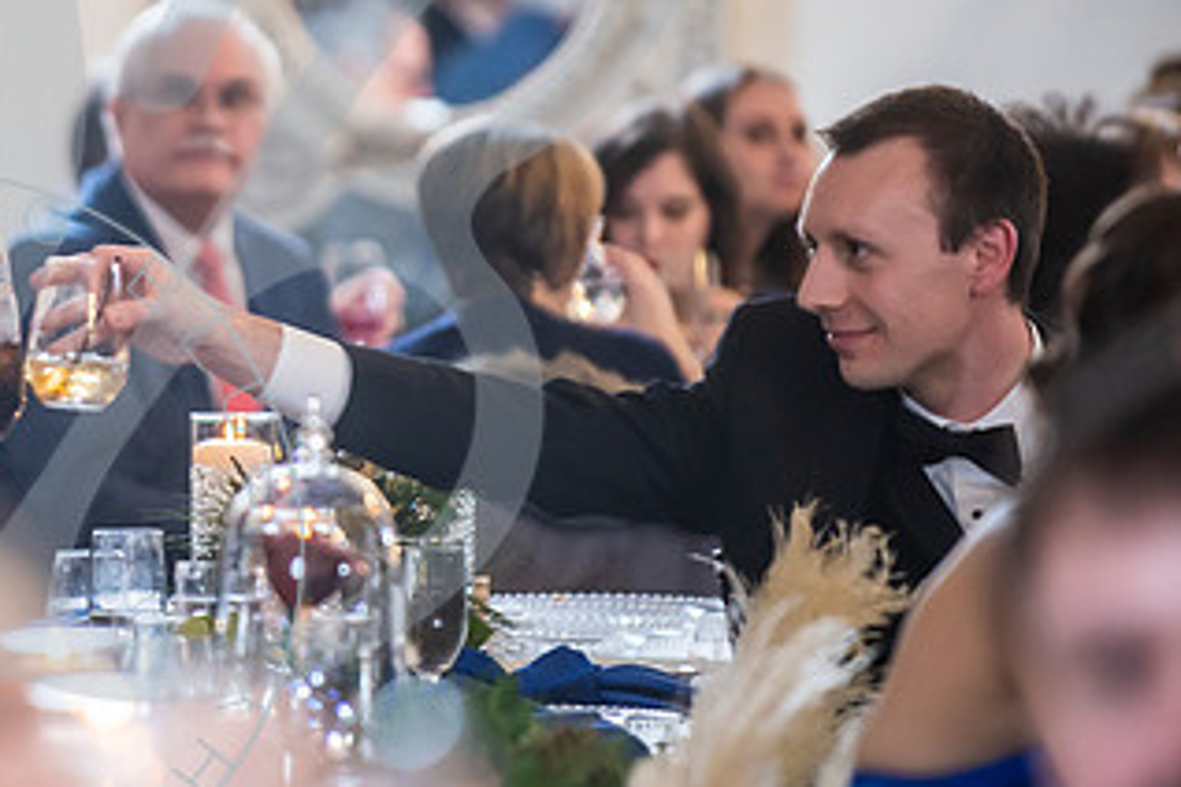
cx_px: 79
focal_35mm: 383
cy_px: 240
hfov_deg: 5.4
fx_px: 12564
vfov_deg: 3.6
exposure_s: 1/200
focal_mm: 200
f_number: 2.8
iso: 1600
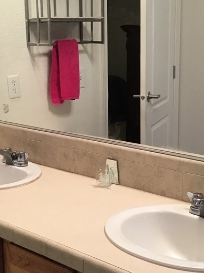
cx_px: 99
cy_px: 168
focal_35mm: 61
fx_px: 479
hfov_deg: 24.0
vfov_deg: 31.6
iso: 64
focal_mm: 3.3
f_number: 2.4
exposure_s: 1/30
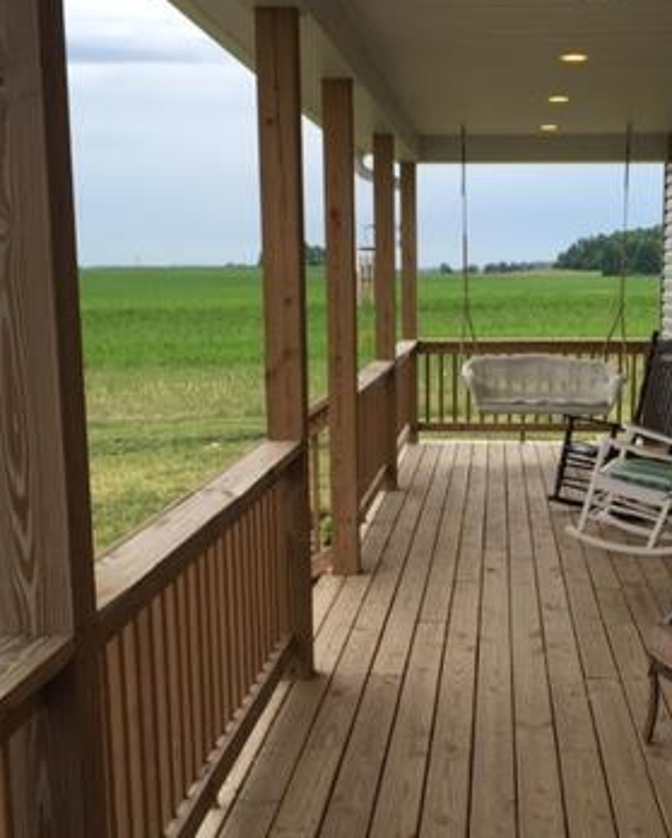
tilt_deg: -11.1
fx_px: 1291
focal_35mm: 52
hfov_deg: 29.0
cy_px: 511
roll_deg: -1.2
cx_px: 434
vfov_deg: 35.8
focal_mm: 4.15
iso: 32
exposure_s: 1/1014
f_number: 2.2
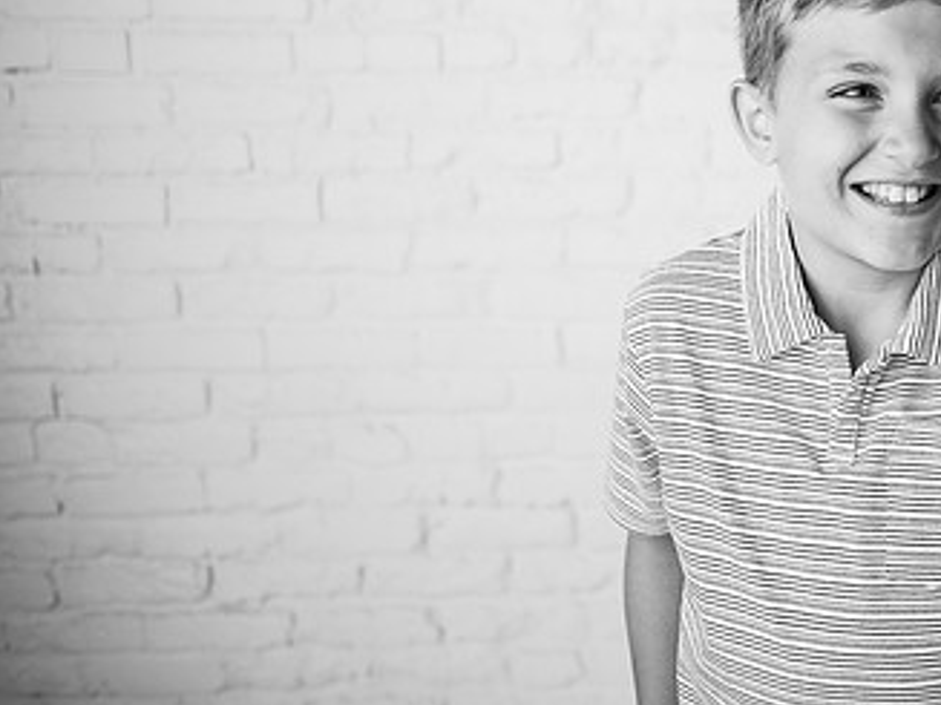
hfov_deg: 42.8
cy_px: 180
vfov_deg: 34.4
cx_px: 806
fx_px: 1114
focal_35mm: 41
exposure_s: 1/200
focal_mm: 24
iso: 100
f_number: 2
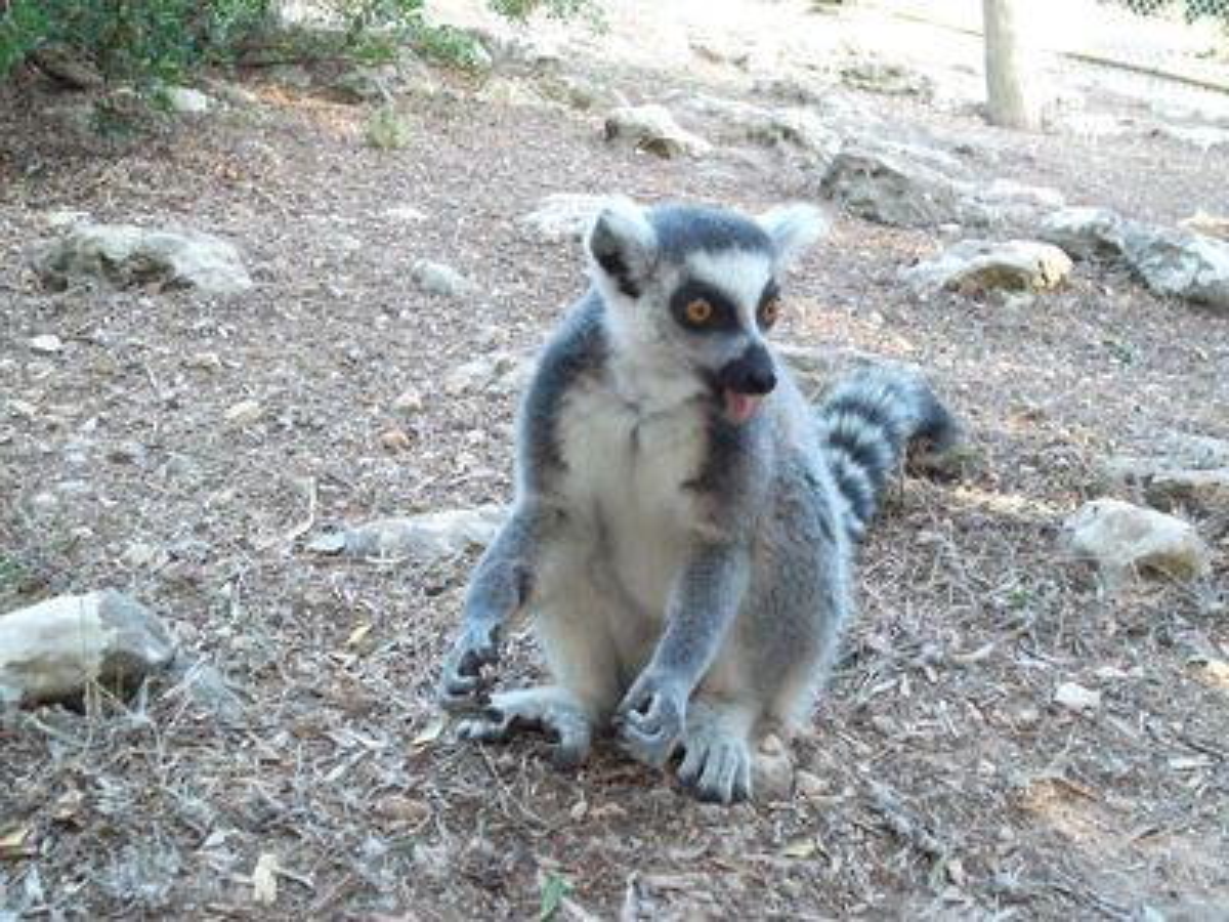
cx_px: 614
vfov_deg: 32.9
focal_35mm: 44
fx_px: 1562
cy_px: 461
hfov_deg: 42.9
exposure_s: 1/52
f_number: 4.5
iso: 351
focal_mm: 7.8
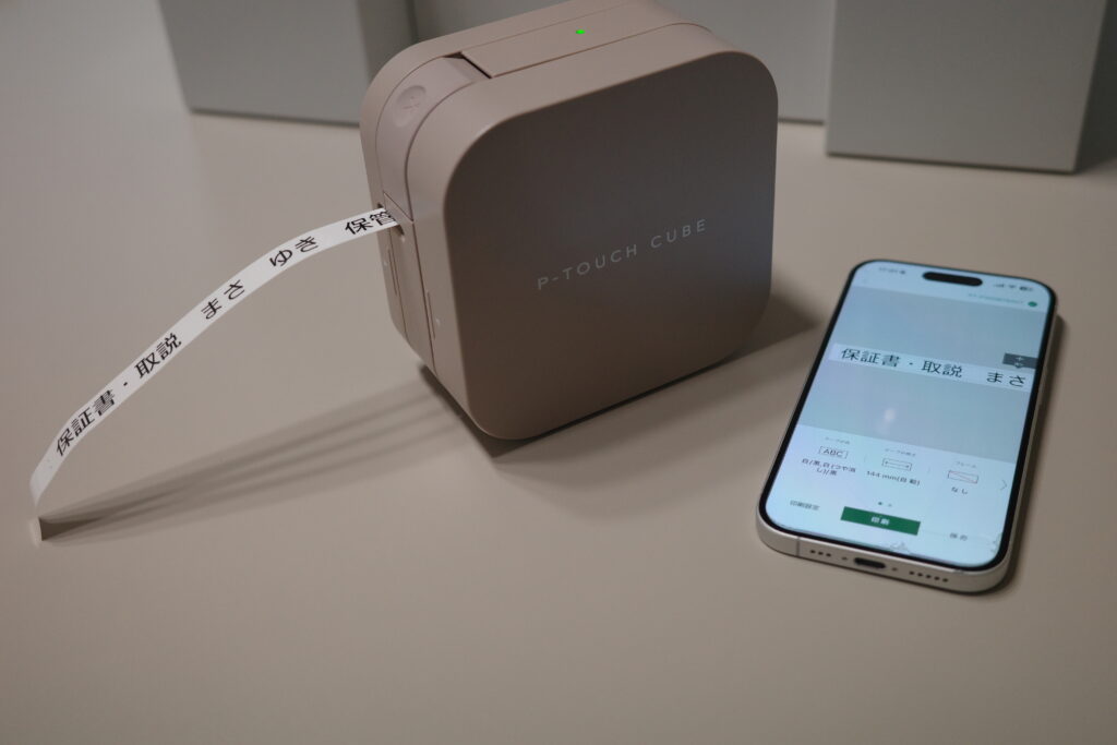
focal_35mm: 40
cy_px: 372
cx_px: 558
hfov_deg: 48.5
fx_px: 1241
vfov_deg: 33.4
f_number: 2.8
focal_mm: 26
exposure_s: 1/50
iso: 800
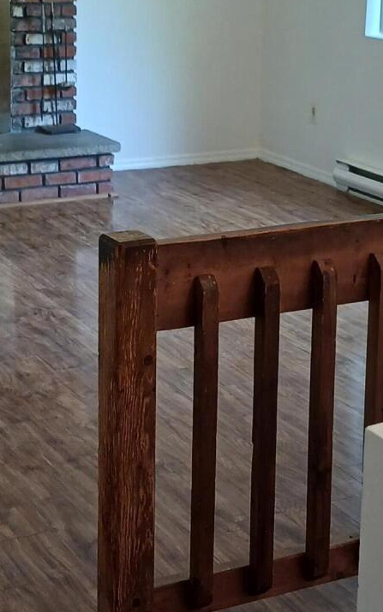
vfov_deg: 25.7
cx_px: 137
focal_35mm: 80
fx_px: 1336
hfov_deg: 16.3
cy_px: 200
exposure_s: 1/60
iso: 160
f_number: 1.8
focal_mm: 4
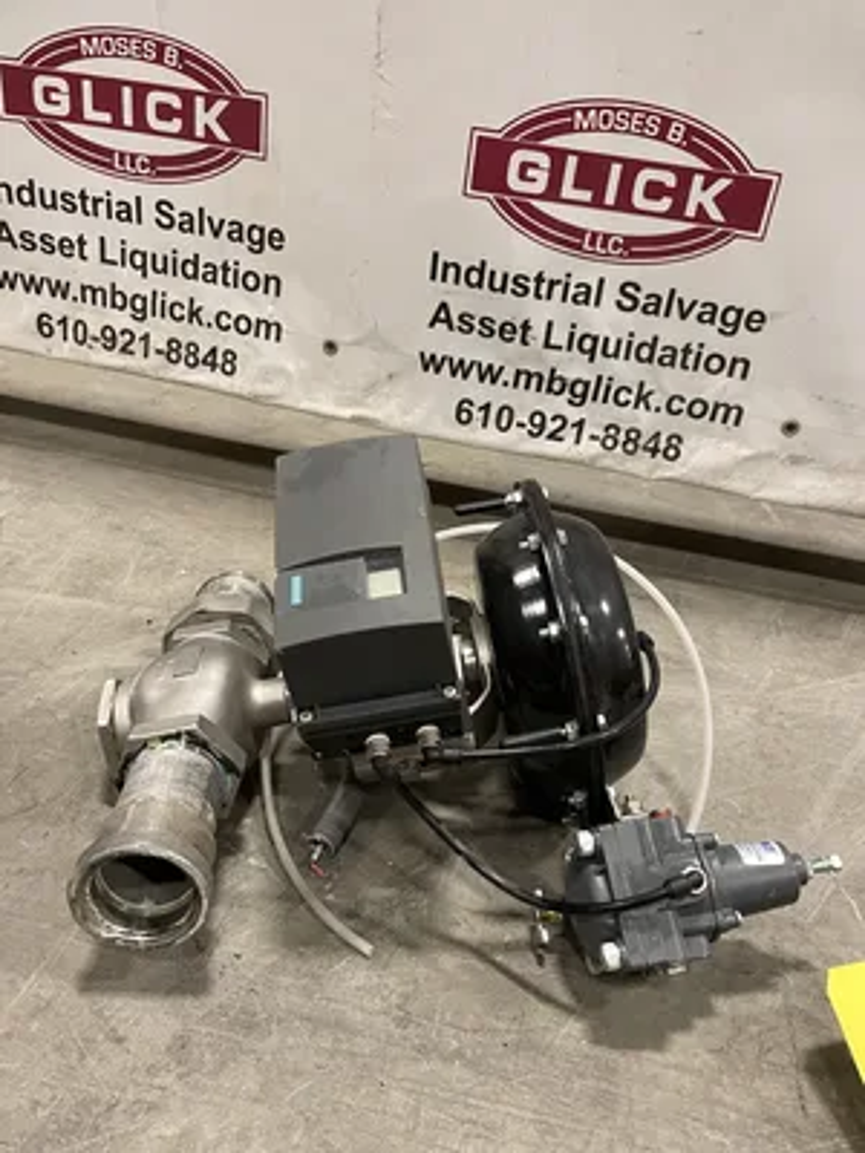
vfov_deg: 67.3
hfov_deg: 53.1
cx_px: 432
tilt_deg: -28.3
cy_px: 576
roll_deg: -8.3
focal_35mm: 26
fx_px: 866
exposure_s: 1/60
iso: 500
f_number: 1.6
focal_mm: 4.2
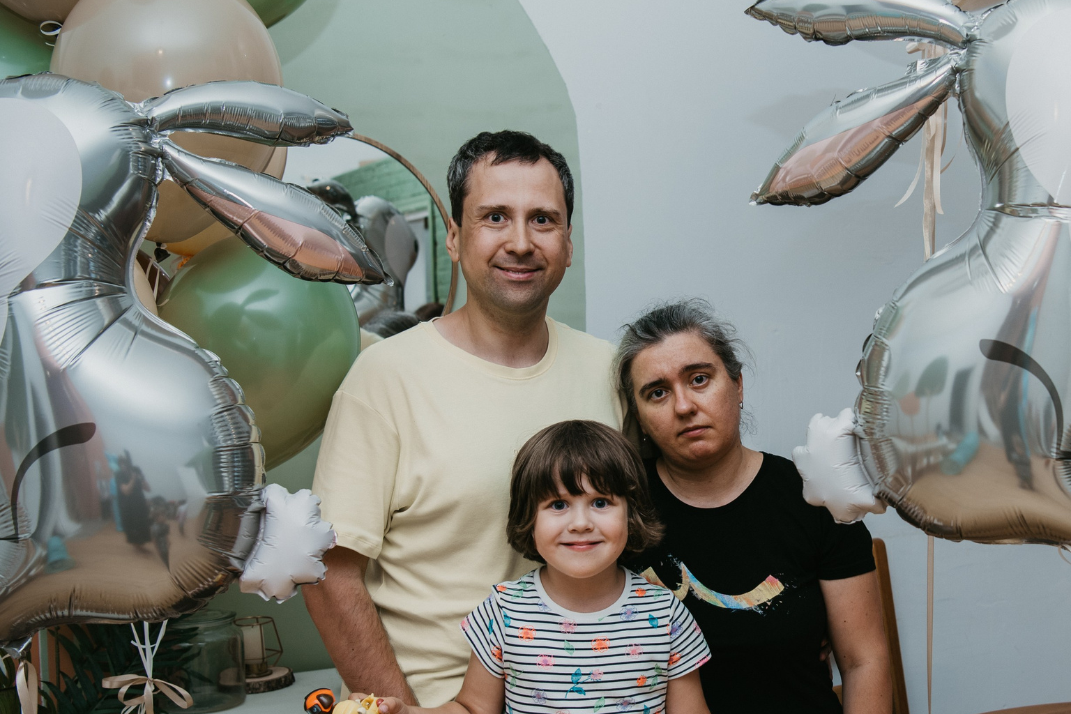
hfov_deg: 38.7
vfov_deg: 26.9
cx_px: 781
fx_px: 1487
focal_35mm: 50
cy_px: 425
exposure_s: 1/160
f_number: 3.5
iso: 100
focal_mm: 30
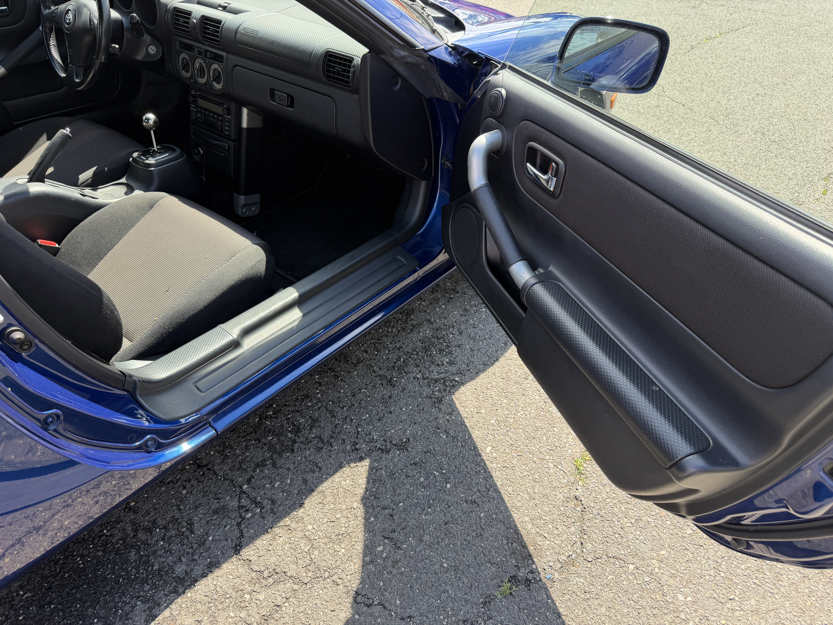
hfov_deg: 71.6
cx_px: 416
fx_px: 578
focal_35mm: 24
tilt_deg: -38.2
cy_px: 312
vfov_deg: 56.8
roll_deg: -2.5
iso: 80
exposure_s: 1/617
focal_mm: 6.76
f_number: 1.78
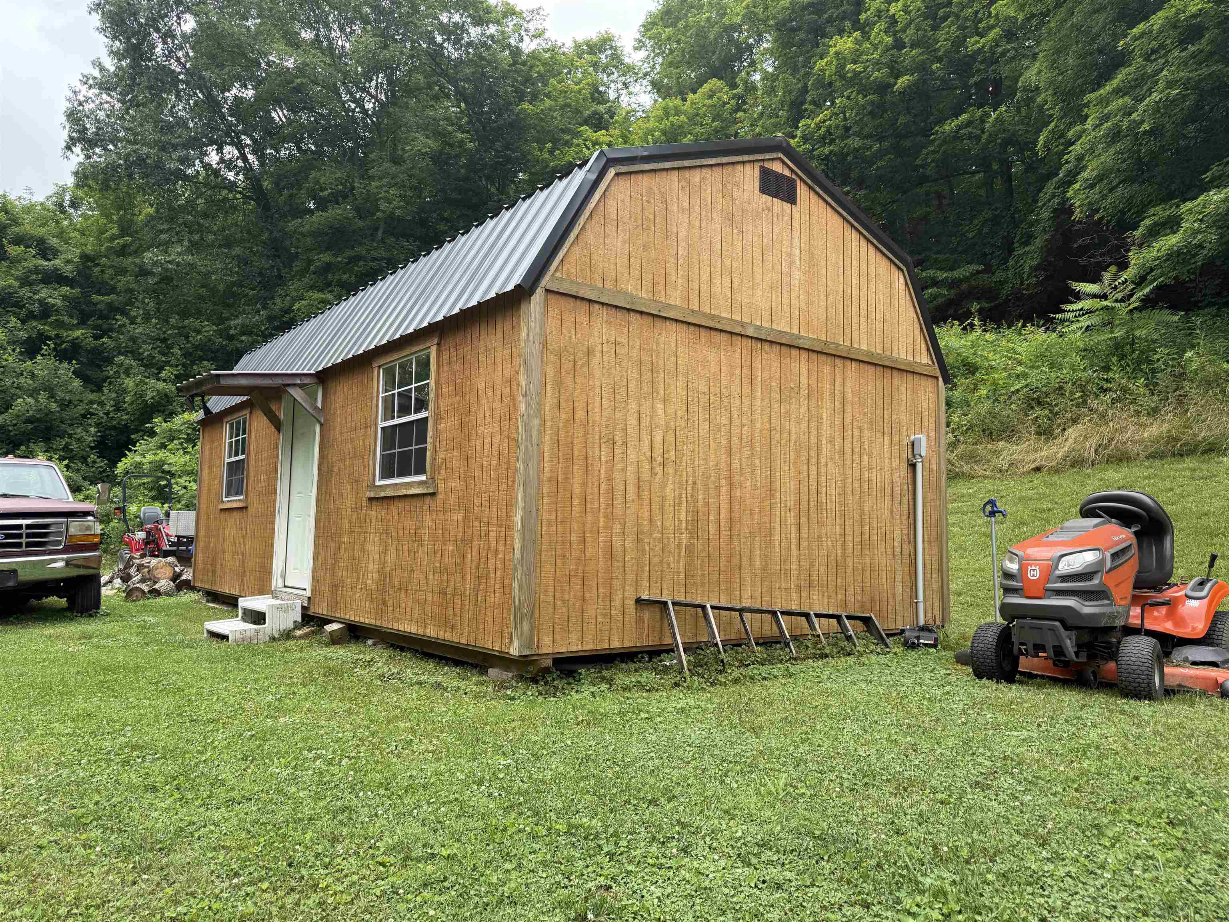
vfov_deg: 56.8
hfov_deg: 71.6
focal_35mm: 24
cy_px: 461
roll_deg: -2.2
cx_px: 614
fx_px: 852
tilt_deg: +6.4
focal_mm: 6.76
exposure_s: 1/1139
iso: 80
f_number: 1.78
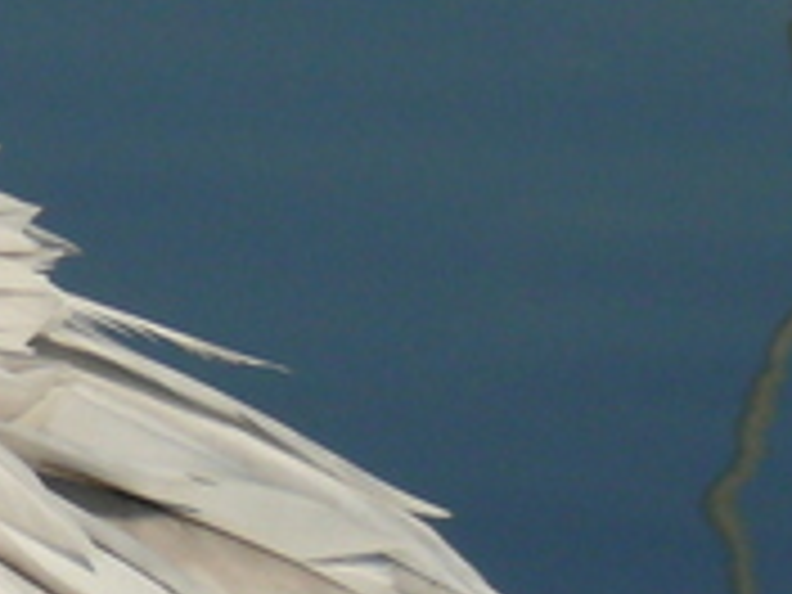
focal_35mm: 705
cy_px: 734
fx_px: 16130
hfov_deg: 2.8
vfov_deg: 2.1
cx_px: -1184
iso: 100
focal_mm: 25.6
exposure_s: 1/640
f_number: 5
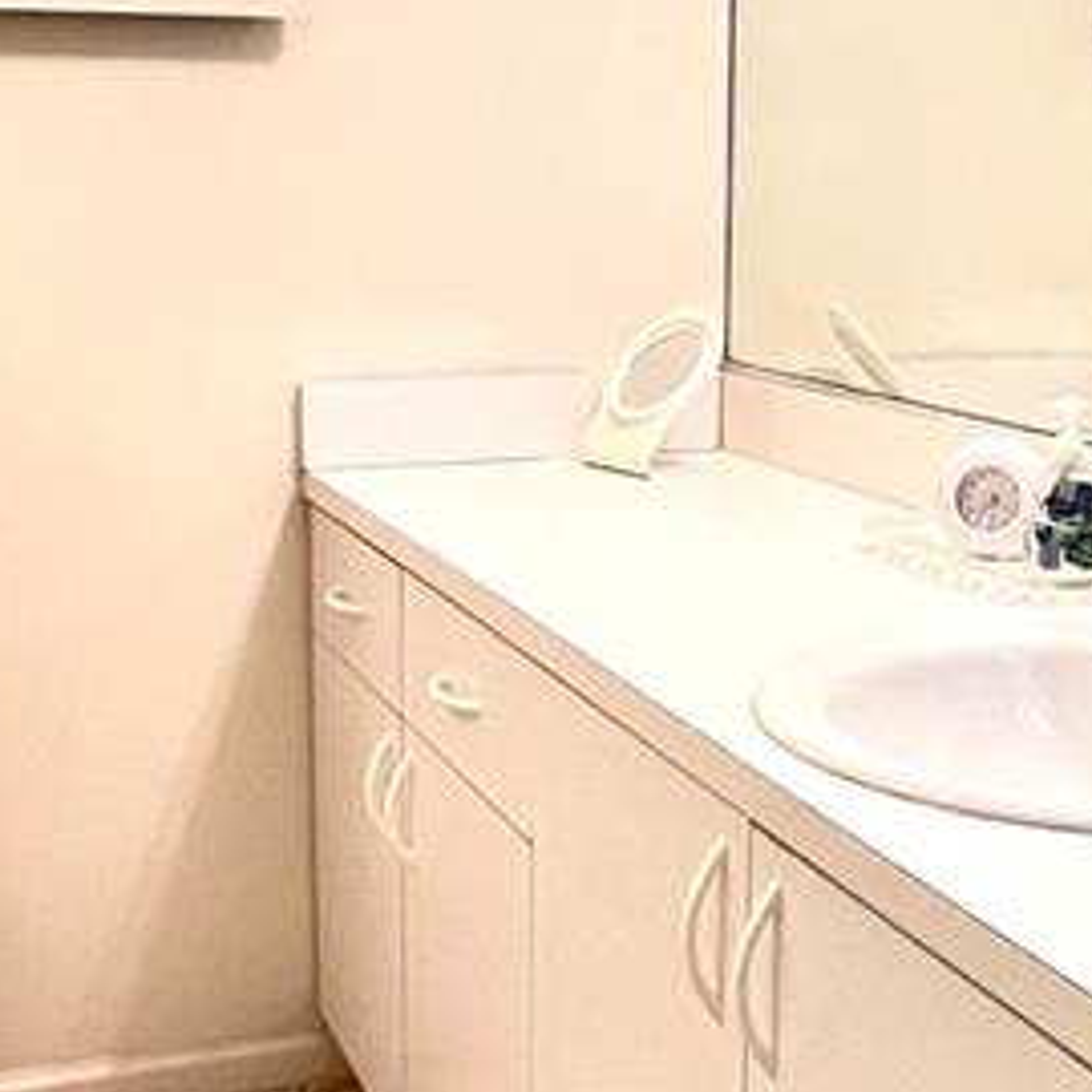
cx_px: 546
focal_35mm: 51
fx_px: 1820
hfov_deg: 33.4
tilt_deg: -10.0
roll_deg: -1.0
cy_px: 510
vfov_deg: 33.4
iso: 500
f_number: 1.8
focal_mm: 1.57
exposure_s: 1/60
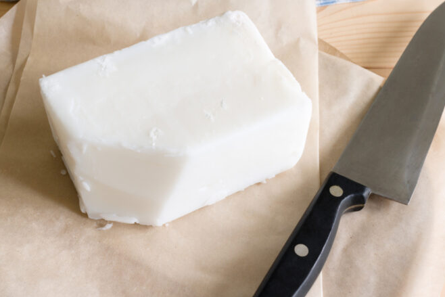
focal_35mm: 49
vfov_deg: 27.5
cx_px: 194
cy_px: 141
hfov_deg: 40.3
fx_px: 606
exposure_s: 1/2.5
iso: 100
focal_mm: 28
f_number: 8
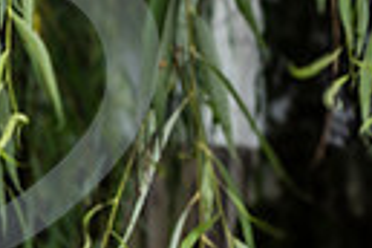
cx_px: -297
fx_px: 1953
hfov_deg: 10.3
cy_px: 301
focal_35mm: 189
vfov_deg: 7.2
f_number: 2.8
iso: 100
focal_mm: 42
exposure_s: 1/250
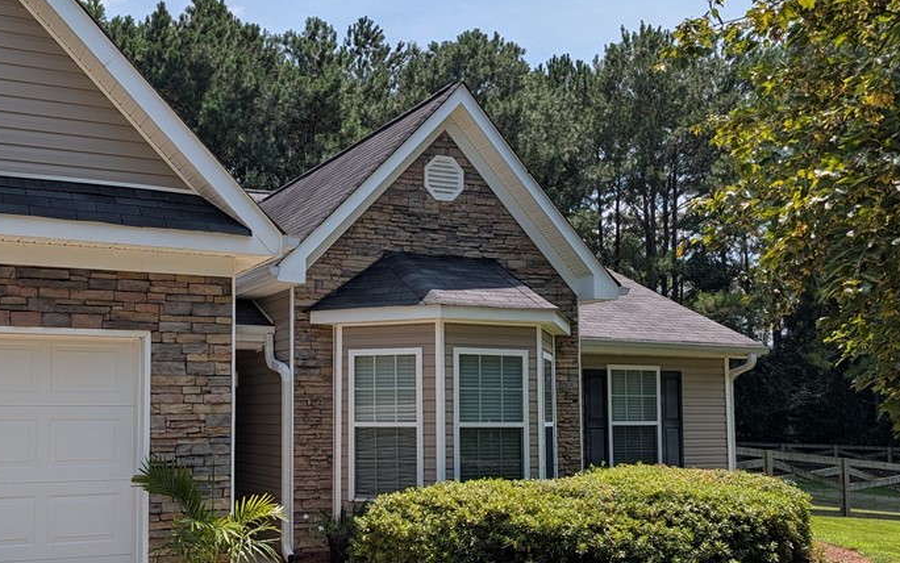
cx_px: 318
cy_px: 342
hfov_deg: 50.8
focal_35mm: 38
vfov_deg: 33.5
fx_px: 932
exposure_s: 1/1754
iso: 20
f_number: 1.68
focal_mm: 6.9
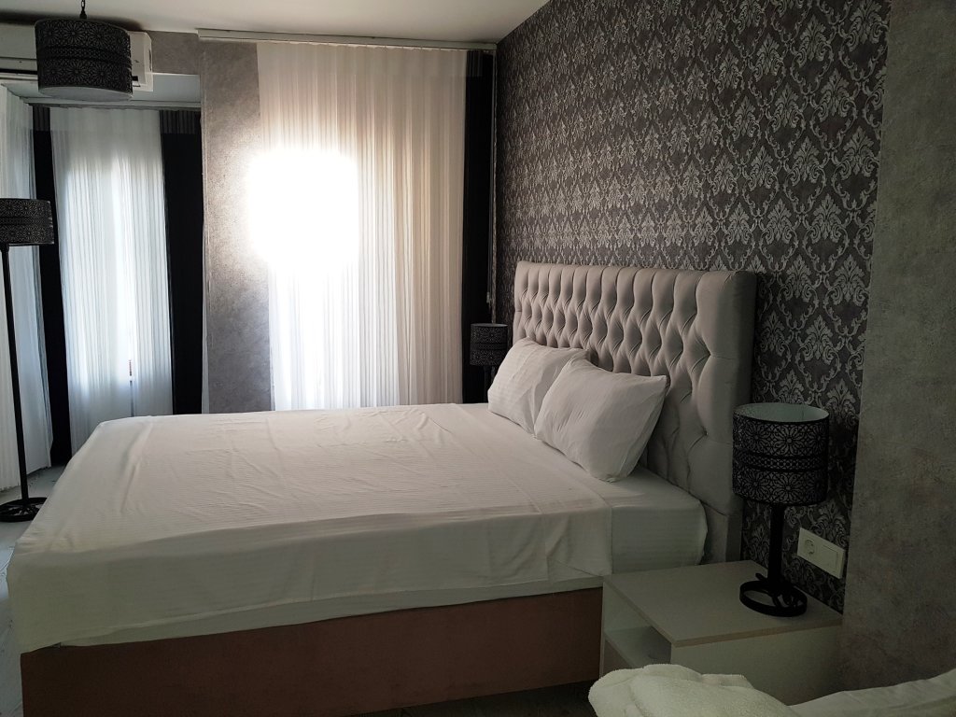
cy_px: 358
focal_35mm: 26
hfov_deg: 67.3
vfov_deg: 53.1
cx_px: 478
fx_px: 718
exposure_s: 1/50
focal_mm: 4.2
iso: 64
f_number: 1.7
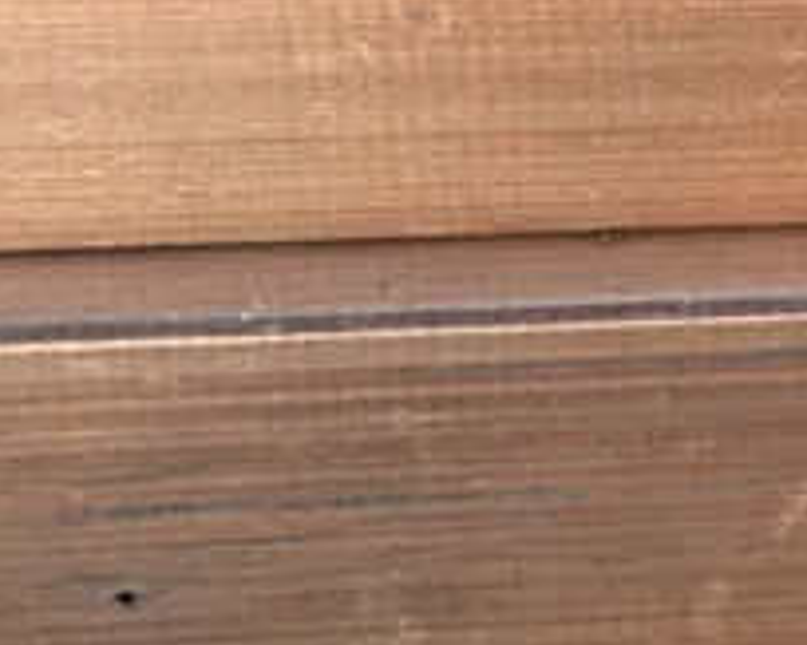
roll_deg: +0.8
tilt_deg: -11.2
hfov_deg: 9.8
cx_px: 1539
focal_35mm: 184
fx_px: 4393
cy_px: 352
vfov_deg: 8.4
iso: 80
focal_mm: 6.76
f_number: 1.78
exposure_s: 1/121
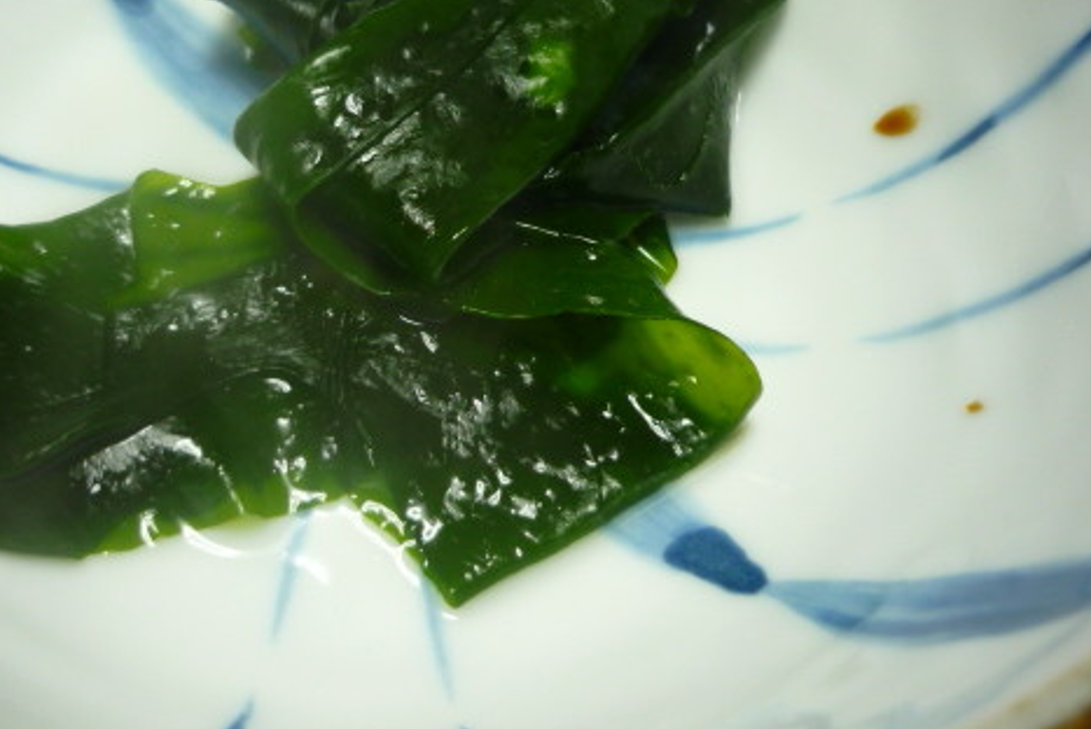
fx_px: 1425
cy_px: 227
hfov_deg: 41.6
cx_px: 423
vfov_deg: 28.4
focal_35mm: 47
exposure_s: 1/30
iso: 160
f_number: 2.8
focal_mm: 5.5
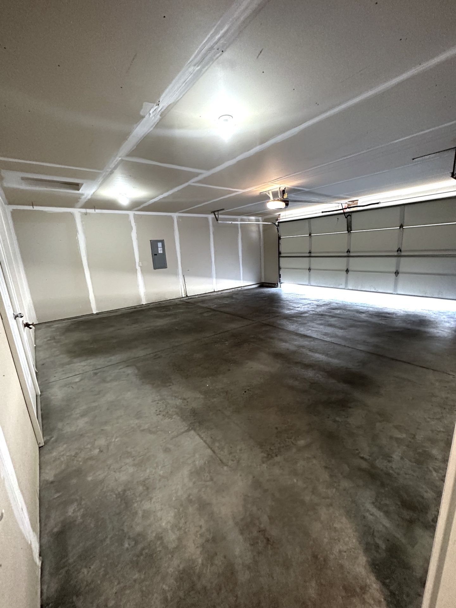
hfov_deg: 85.7
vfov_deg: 102.1
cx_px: 228
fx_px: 246
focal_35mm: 14
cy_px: 304
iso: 500
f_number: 2.2
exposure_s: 1/60
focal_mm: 2.22
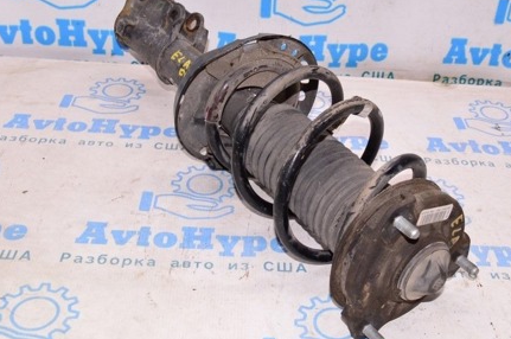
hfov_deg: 40.3
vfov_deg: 27.4
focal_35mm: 49
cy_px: 144
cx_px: 301
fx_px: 694
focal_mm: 22
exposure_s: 1/100
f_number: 8
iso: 1600
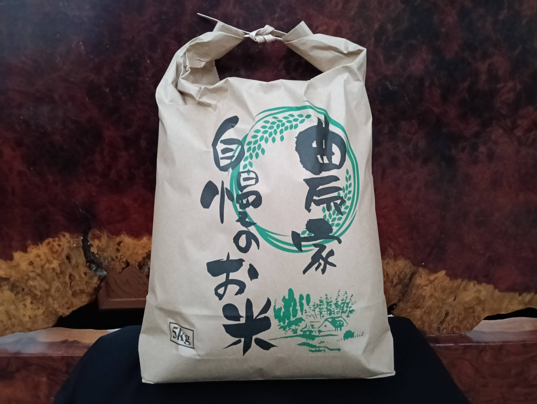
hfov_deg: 65.2
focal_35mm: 27
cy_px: 202
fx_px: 419
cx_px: 268
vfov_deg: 51.5
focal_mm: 3.98
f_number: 1.8
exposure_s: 1/14.3
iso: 3200
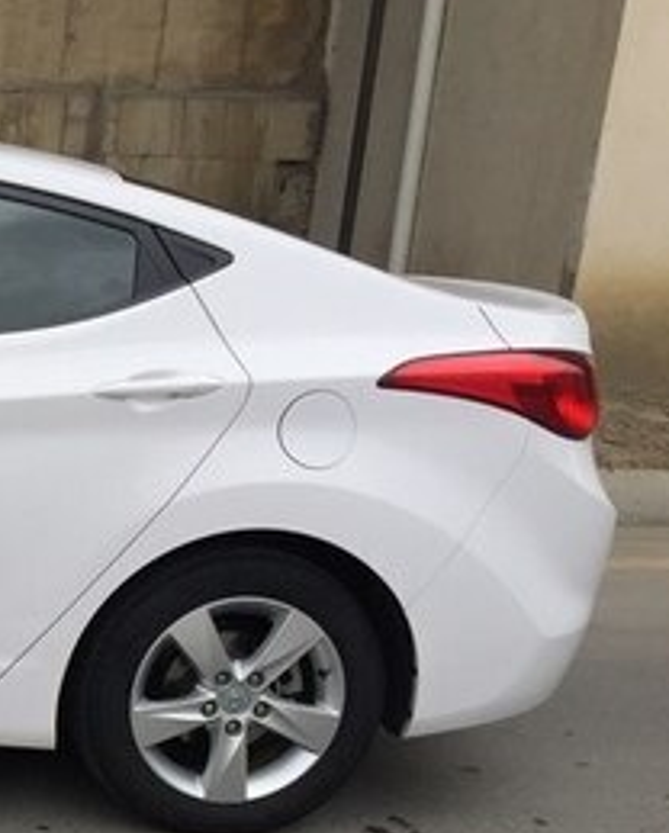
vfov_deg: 25.8
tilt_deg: -16.1
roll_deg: -1.2
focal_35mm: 72
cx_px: -383
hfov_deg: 18.5
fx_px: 1778
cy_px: 683
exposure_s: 1/1041
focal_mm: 4.15
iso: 32
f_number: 2.2
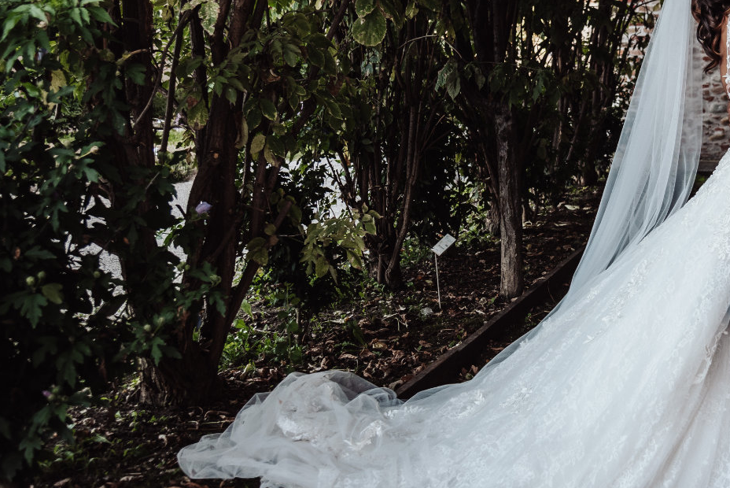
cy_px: 183
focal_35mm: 54
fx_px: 1096
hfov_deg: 35.7
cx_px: 575
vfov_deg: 25.0
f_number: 4
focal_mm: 31
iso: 320
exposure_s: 1/200
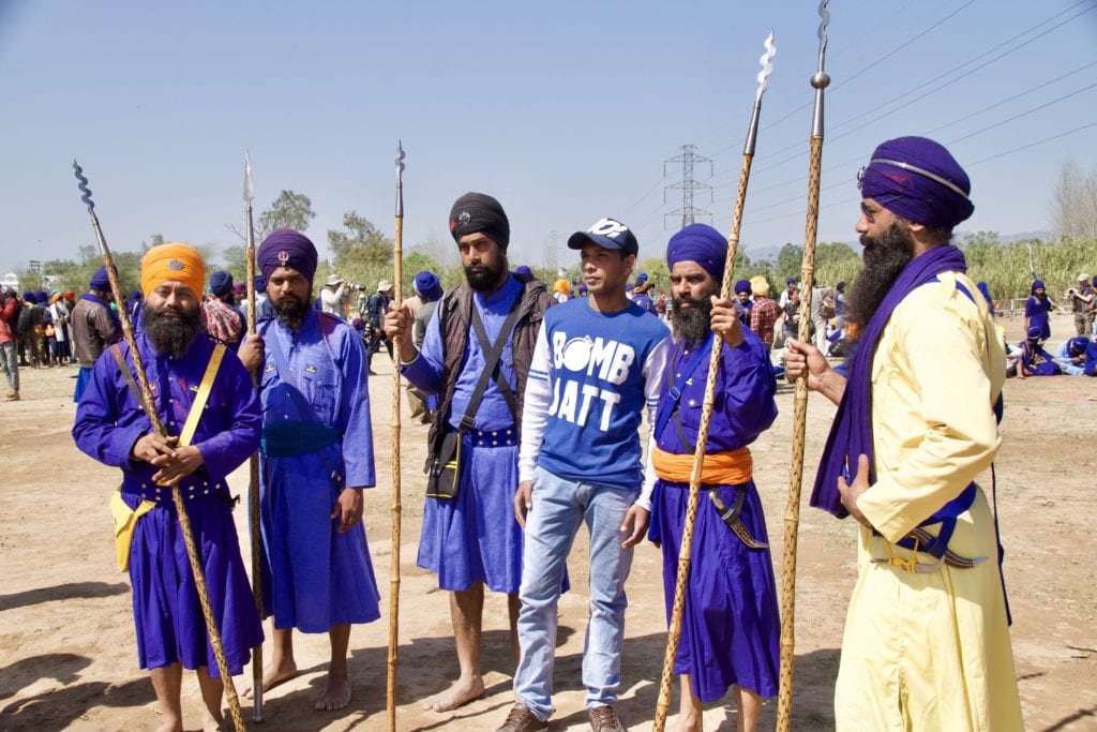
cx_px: 548
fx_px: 1189
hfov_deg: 49.5
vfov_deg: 34.2
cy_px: 366
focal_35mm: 39
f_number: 10
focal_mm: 26
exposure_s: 1/400
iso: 200
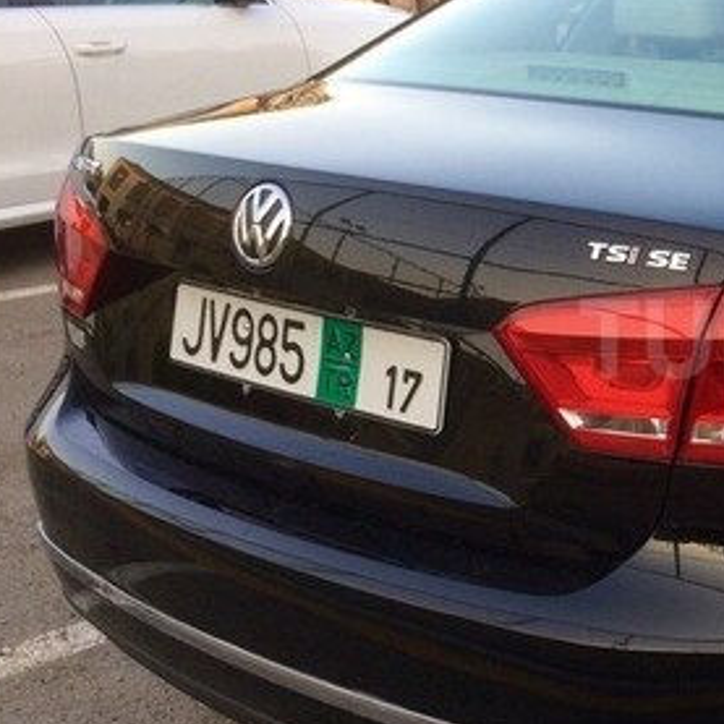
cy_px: 338
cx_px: 847
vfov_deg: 28.2
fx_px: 1443
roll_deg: +0.2
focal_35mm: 61
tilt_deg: -16.2
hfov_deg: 25.5
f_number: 2.2
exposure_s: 1/100
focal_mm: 4.15
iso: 32
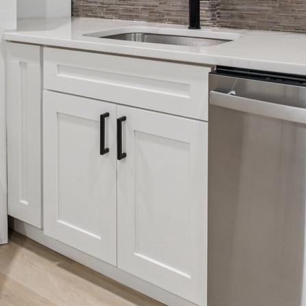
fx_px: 410
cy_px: -21
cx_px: 186
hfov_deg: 40.7
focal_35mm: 41
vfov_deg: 35.6
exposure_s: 1/3.33
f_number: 8
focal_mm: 10
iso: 250
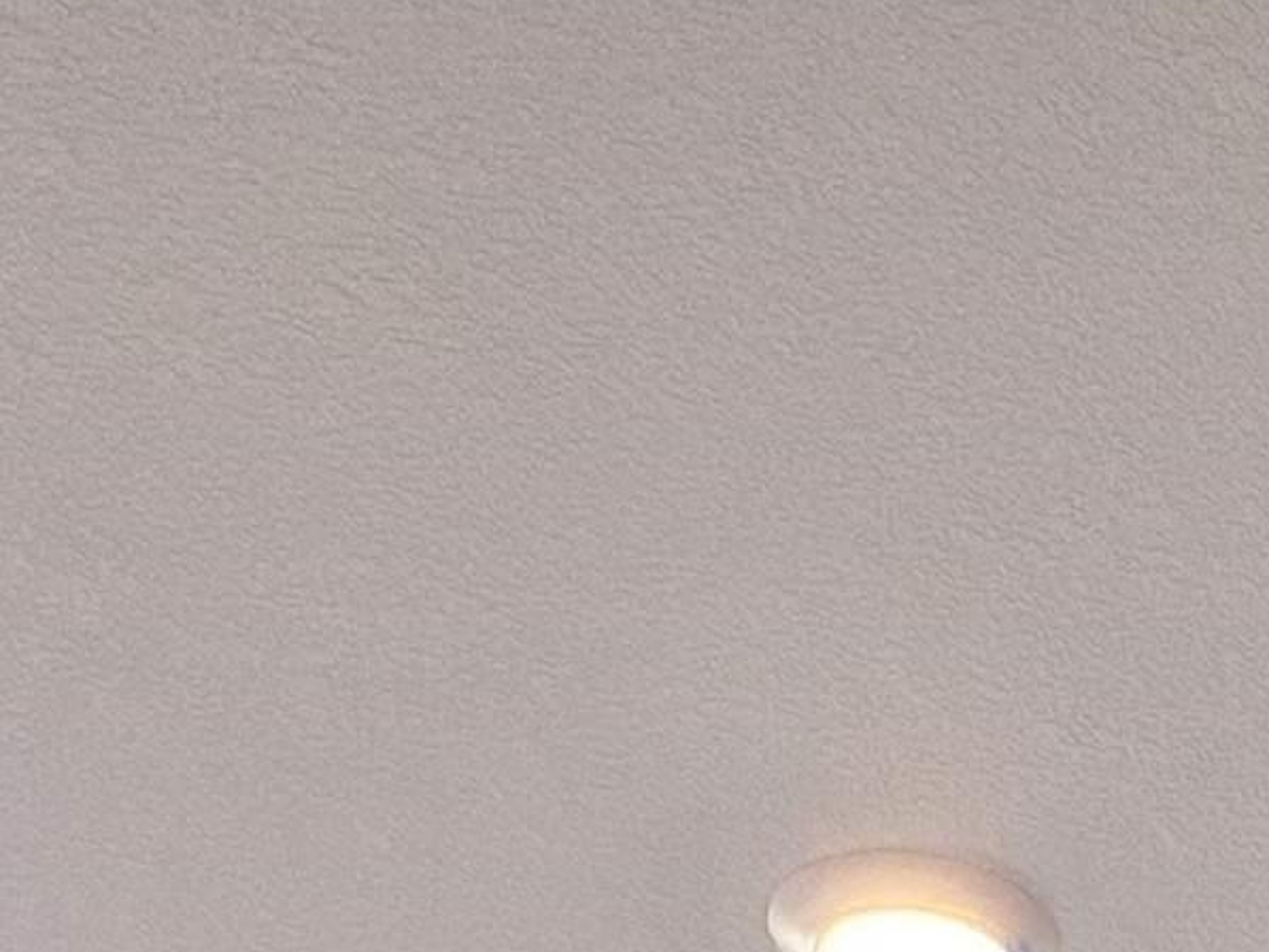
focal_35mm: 72
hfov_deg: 25.1
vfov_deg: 13.6
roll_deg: -0.4
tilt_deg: +1.5
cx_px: 1394
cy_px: 2395
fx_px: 2640
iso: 160
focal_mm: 2.22
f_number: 2.2
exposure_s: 1/120
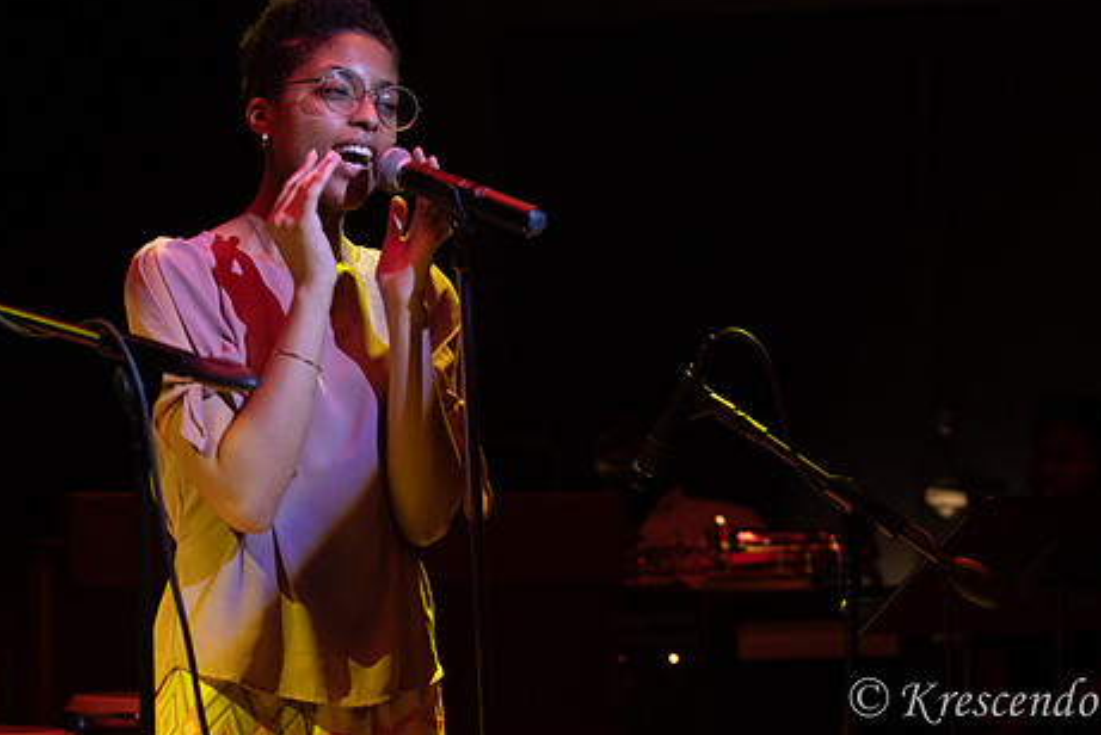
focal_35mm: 146
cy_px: 338
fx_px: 4468
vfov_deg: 9.4
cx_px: 613
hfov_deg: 14.0
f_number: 2.8
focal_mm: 70
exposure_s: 1/200
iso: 1600
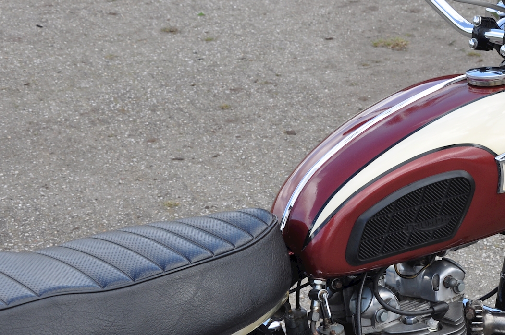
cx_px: 443
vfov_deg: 14.2
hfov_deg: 20.9
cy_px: 224
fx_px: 1344
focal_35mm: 96
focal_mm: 35
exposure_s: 1/125
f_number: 10
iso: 200
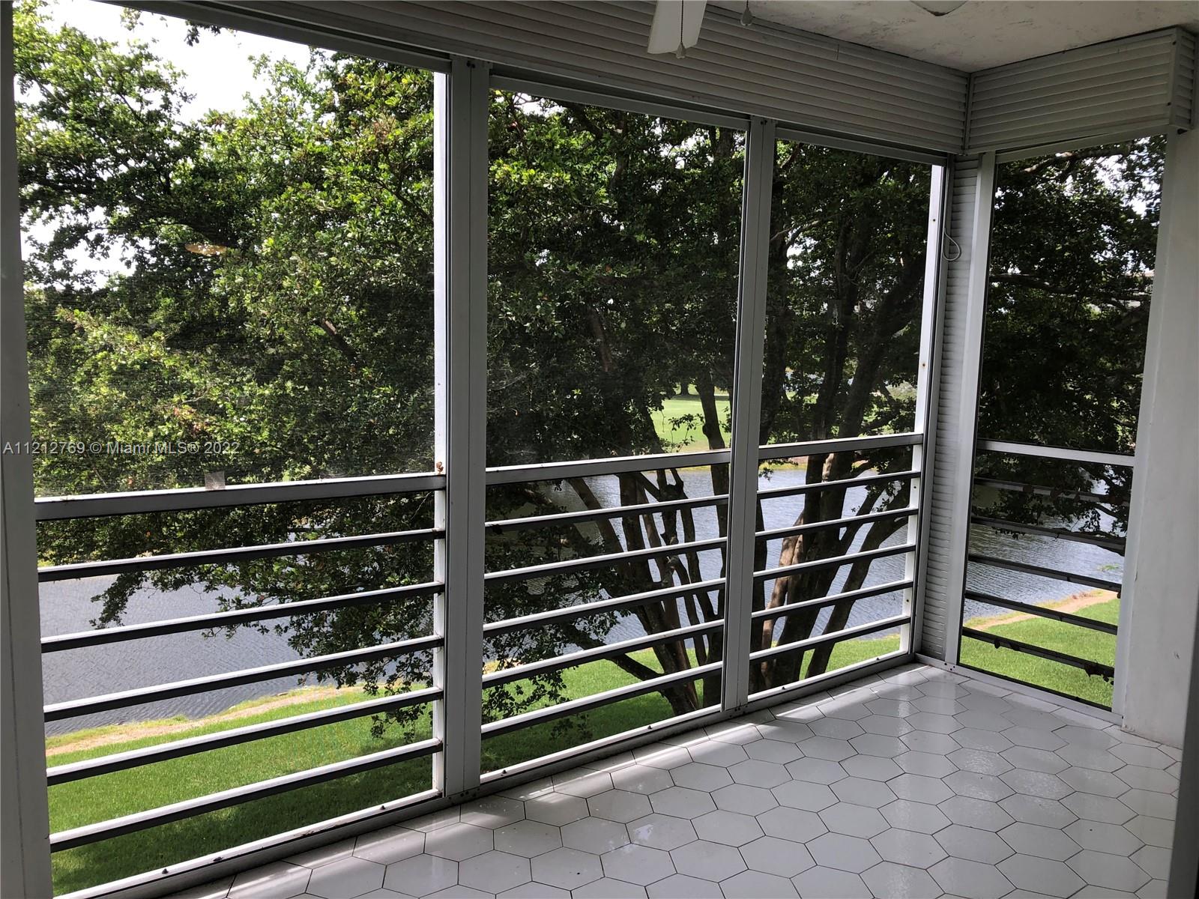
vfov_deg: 49.7
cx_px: 600
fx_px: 970
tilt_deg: -6.2
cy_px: 450
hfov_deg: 63.4
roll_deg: -1.3
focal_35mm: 28
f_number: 1.8
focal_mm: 3.99
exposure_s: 1/127
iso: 20
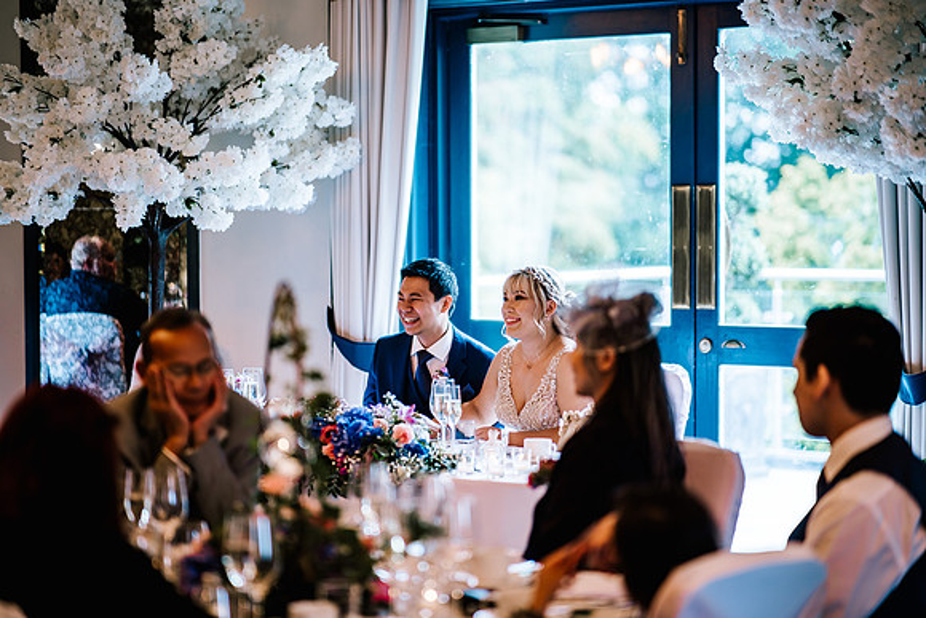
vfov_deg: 16.1
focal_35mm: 85
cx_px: 463
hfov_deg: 23.9
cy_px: 309
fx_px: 2187
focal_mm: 85
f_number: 1.4
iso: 160
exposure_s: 1/250
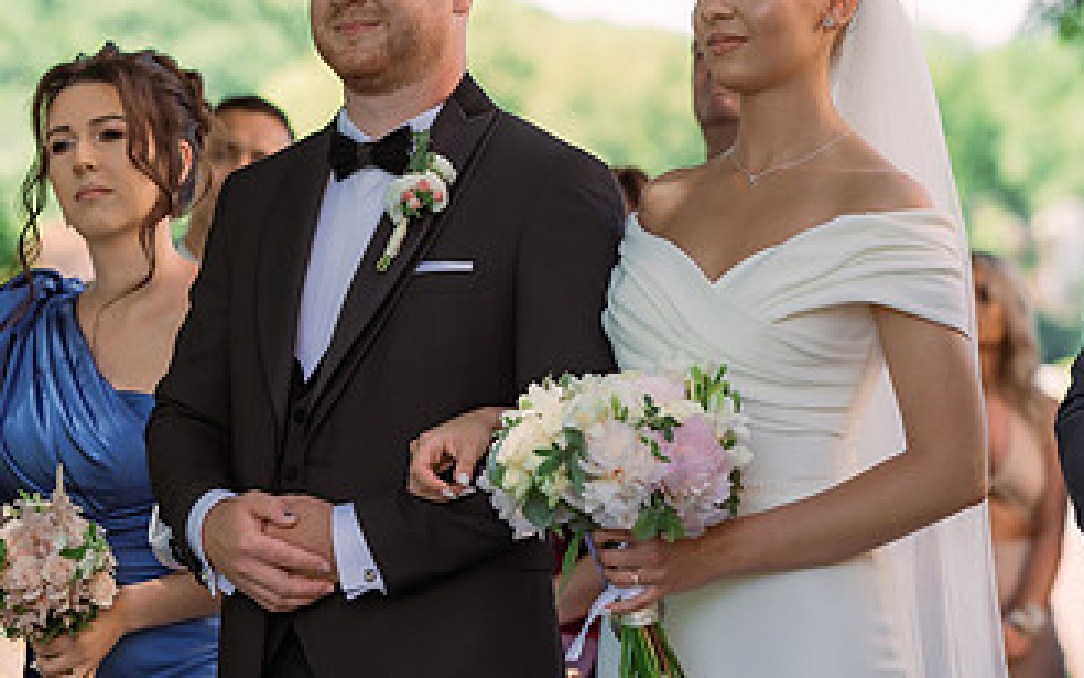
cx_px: 529
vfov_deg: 8.6
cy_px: 298
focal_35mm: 153
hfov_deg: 13.7
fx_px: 4520
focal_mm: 85
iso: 250
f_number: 2.8
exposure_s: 1/640
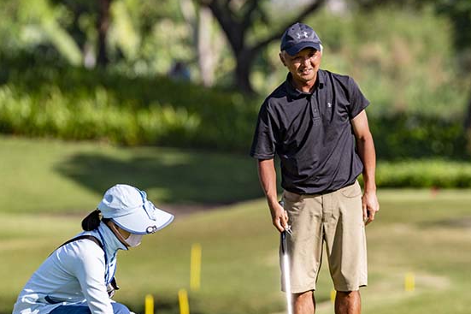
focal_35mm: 697
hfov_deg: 3.0
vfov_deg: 2.0
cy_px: 222
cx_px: 409
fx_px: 9116
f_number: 5.6
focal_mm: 400
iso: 220
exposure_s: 1/2000
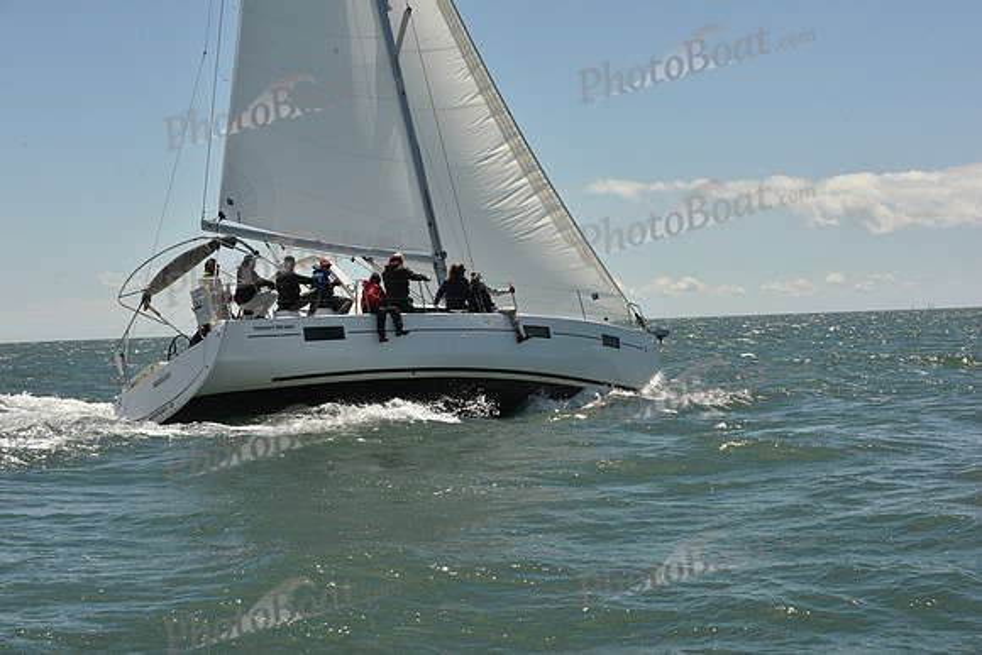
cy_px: 328
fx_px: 1910
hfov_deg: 28.8
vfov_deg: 19.5
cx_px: 491
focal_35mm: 70
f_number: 13
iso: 320
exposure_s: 1/800
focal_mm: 70
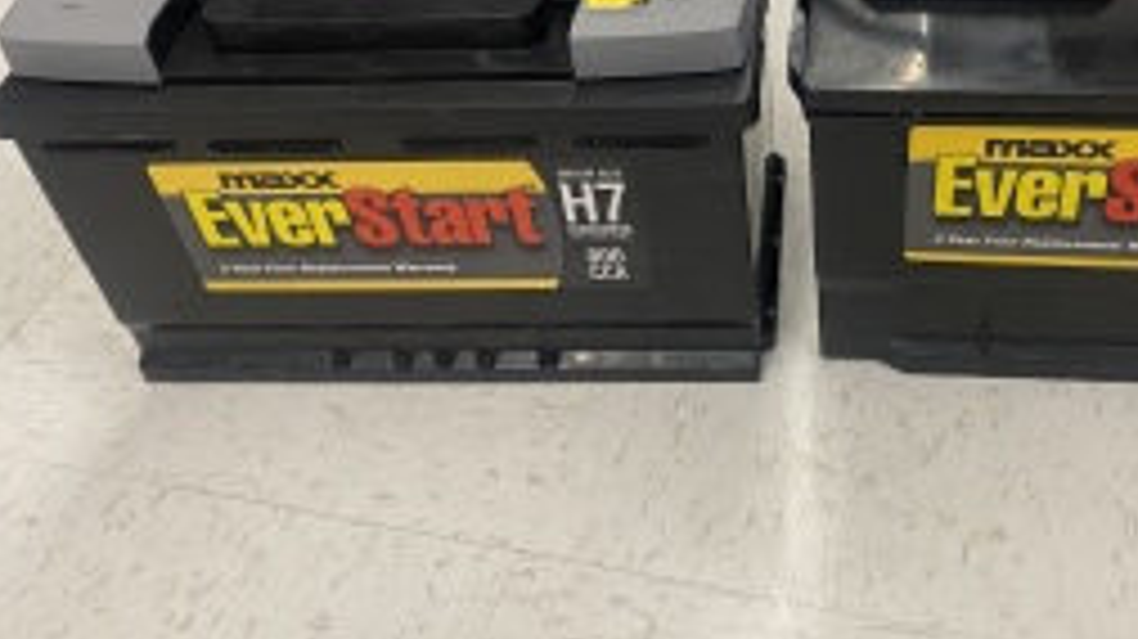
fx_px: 1237
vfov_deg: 28.6
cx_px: 778
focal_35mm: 41
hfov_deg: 48.4
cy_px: 180
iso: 125
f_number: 1.8
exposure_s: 1/60
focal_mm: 4.25
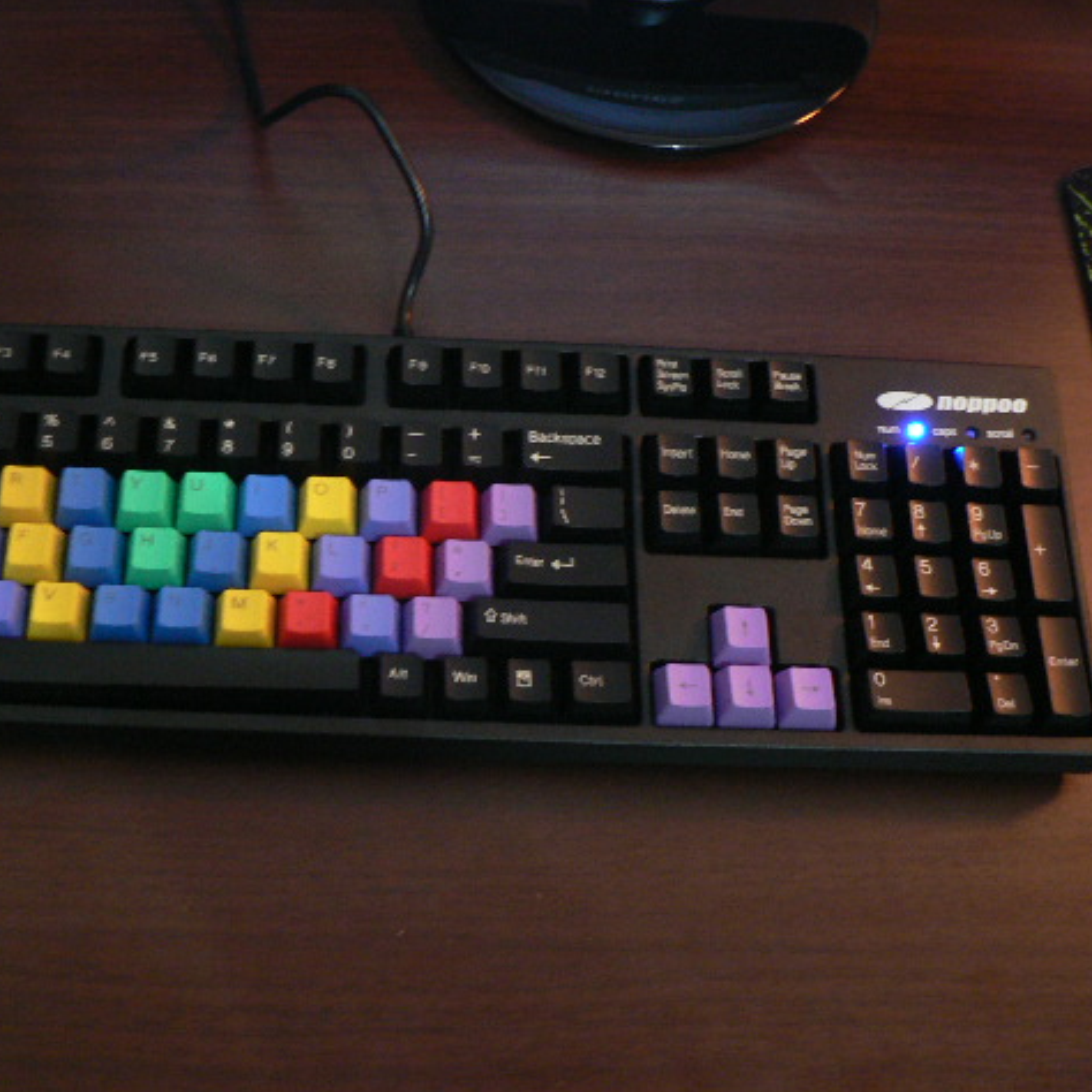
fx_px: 1535
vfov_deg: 39.2
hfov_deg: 38.8
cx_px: 371
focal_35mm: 43
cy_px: 546
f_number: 2.8
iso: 200
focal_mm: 6
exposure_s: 1/4
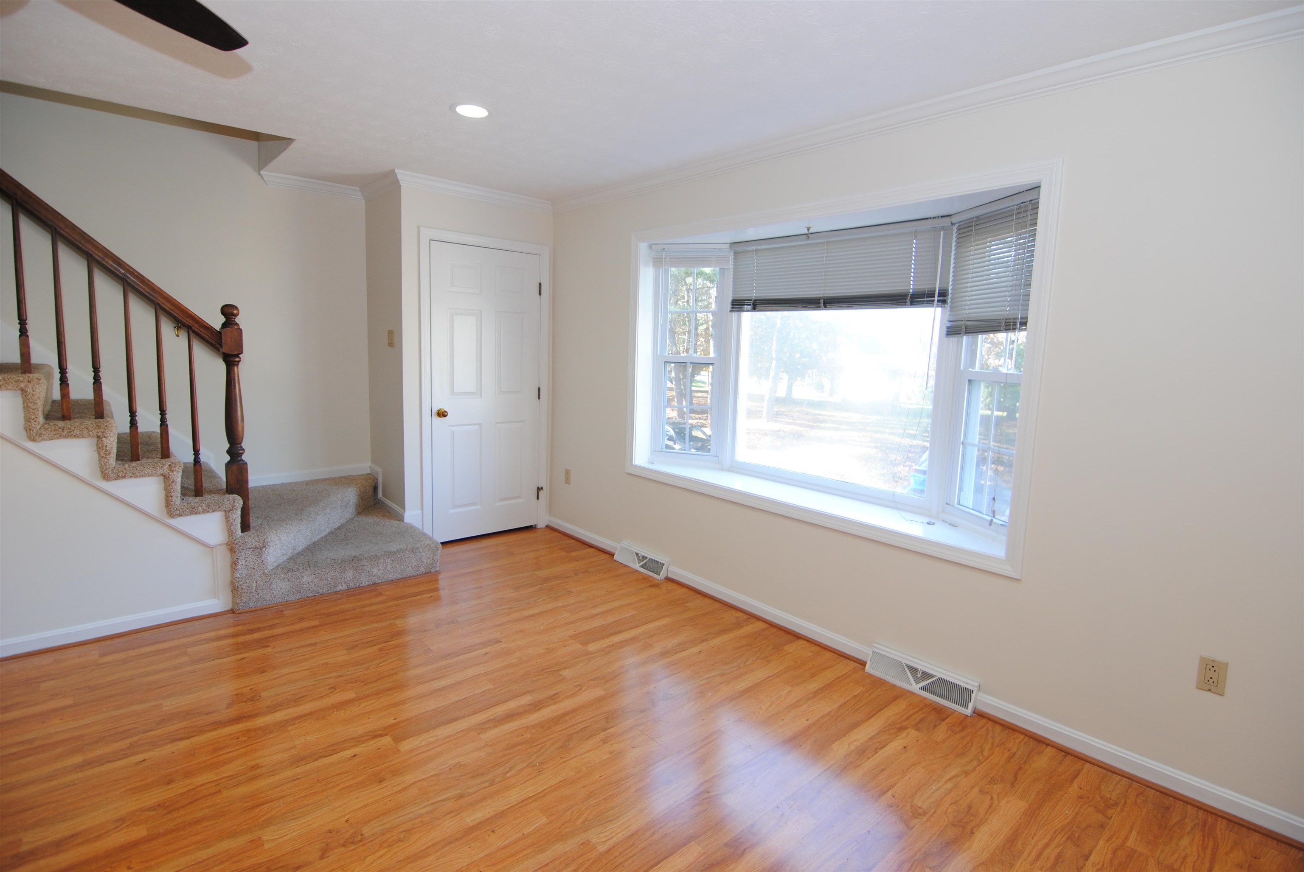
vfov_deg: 63.4
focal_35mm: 20
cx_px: 652
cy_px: 436
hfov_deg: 85.4
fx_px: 707
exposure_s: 1/50
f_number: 3.5
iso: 200
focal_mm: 13
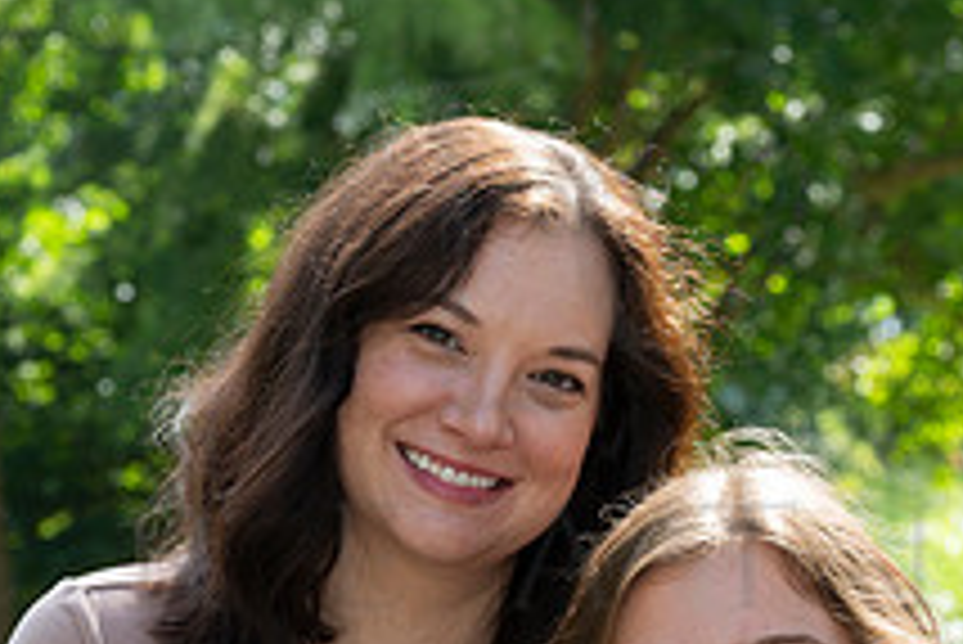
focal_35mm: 261
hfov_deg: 7.9
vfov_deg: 5.3
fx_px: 6986
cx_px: 735
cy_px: 775
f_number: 9
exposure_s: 1/250
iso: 800
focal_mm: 95
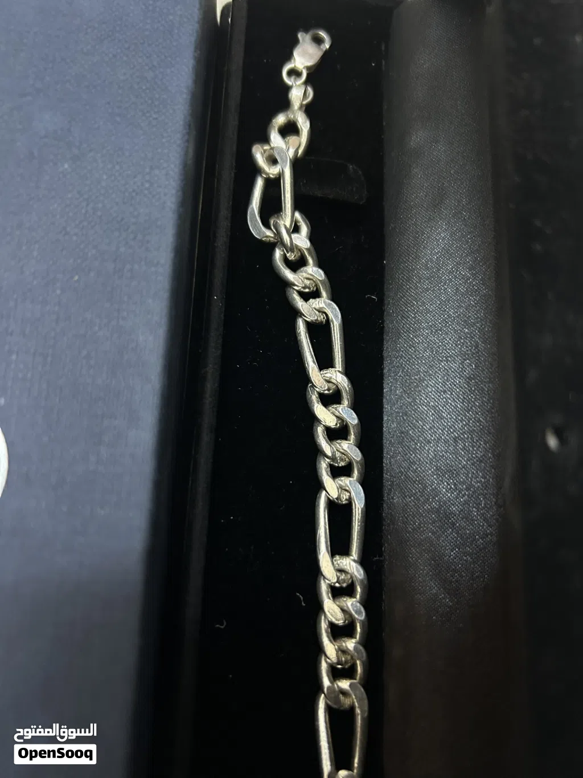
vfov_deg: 67.3
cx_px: 292
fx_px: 584
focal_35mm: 26
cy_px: 389
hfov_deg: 53.1
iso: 500
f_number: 1.5
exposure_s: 1/25
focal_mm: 5.7
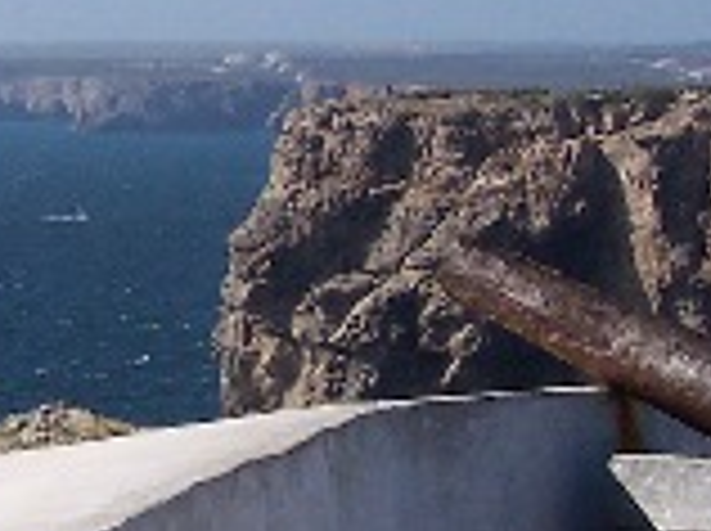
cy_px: 135
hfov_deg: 10.0
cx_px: -284
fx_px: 3958
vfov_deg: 7.7
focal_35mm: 193
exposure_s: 1/1000
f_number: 4.8
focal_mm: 8
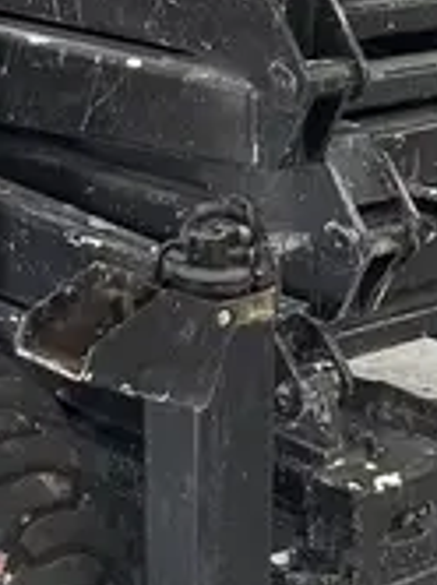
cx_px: 134
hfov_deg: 12.8
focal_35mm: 115
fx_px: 1941
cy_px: -83
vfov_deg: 16.5
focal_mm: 5.96
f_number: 1.6
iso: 200
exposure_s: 1/60
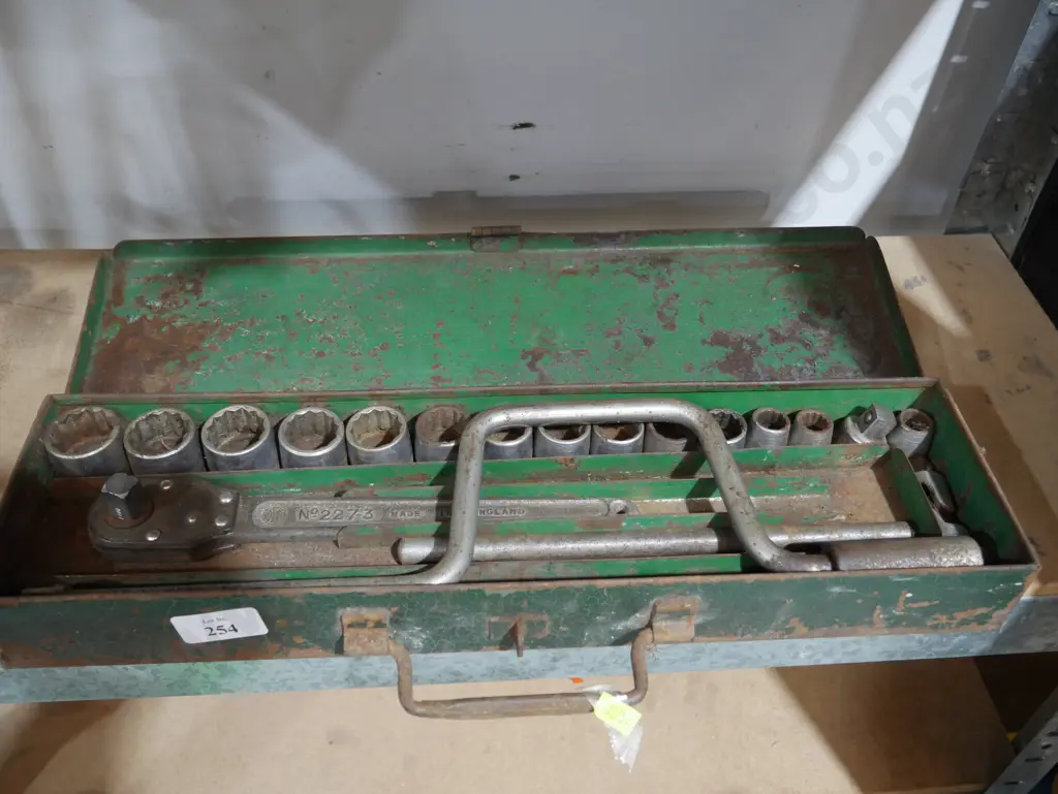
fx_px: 917
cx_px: 529
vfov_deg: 46.8
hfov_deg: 59.9
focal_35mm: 30
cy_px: 397
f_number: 3.6
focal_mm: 15
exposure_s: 1/60
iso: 1600
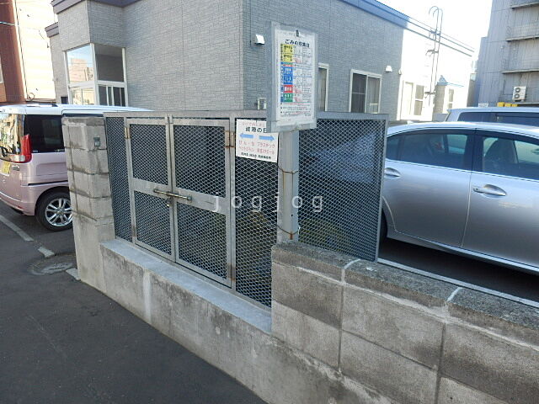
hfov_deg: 71.6
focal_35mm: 24
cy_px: 202
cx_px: 270
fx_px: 374
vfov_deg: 56.8
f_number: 3
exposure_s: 1/125
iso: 80
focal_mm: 4.2
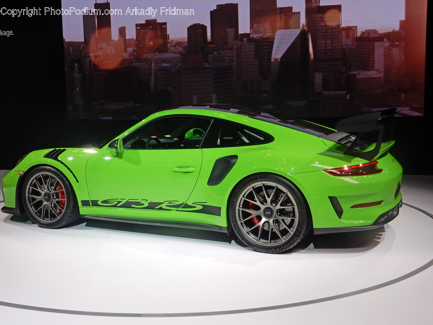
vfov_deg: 33.6
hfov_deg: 43.9
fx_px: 538
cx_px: 216
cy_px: 162
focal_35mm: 43
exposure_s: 1/200
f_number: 4.2
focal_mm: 7.6
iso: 125
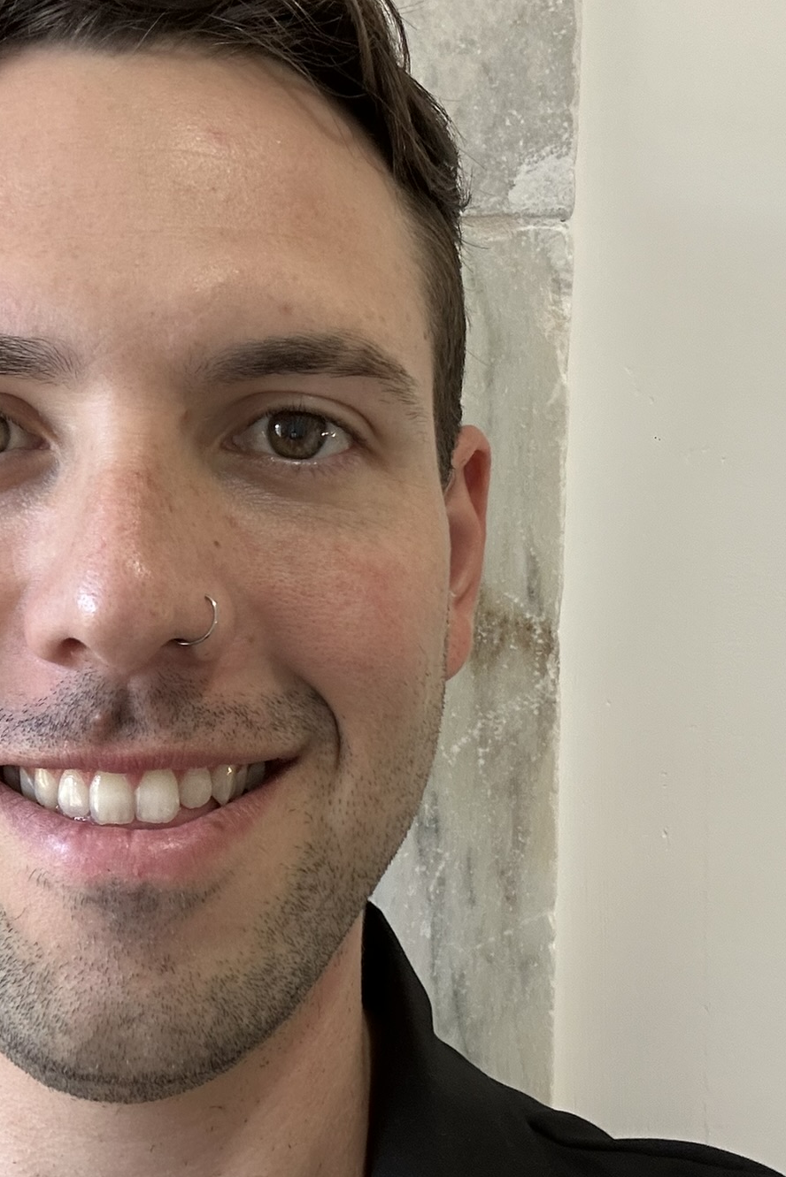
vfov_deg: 41.1
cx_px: 155
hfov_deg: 27.5
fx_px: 1571
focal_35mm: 48
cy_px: 577
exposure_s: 1/60
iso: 100
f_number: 1.9
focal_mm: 2.69
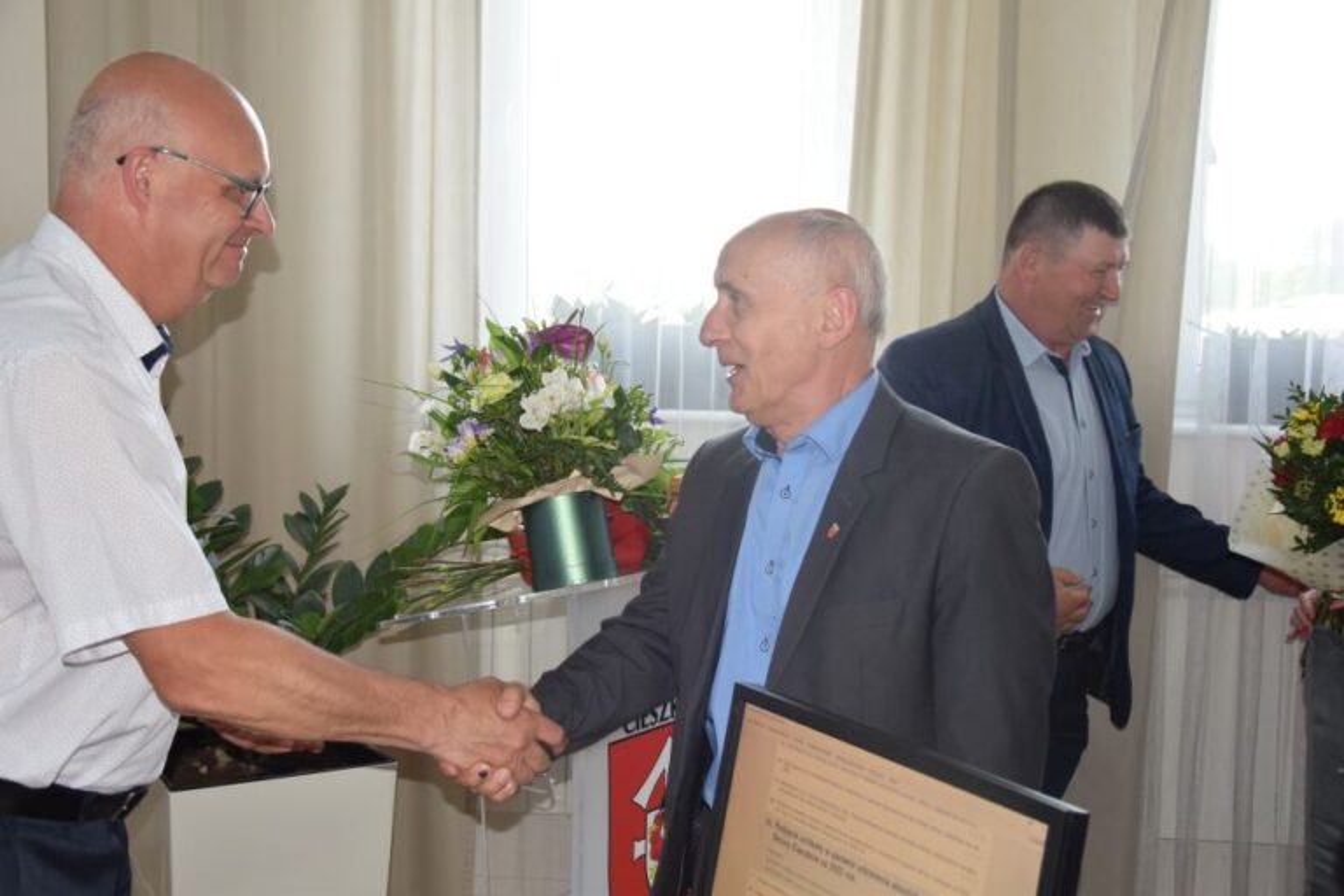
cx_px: 672
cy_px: 448
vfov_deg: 29.9
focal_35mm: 45
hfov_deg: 43.6
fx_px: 1680
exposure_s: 1/100
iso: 800
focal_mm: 30
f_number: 5
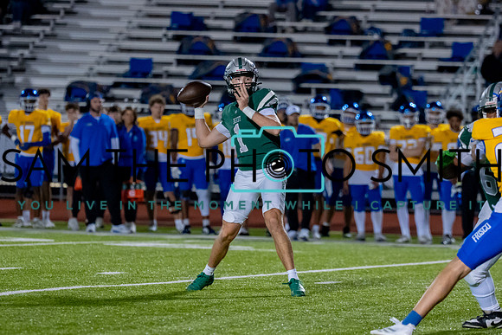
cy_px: 172
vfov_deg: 4.6
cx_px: 279
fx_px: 4214
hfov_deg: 6.8
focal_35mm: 302
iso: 3200
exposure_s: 1/1000
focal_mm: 165
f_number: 2.8
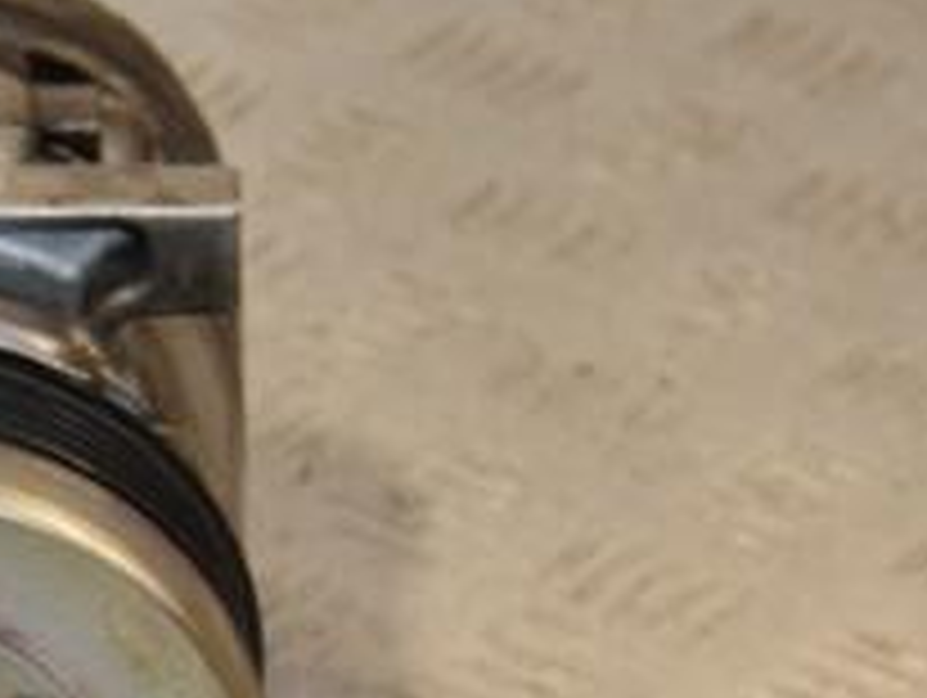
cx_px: 0
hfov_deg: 9.0
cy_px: 522
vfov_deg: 6.8
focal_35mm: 218
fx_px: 5845
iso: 800
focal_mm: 52
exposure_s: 1/200
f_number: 7.1
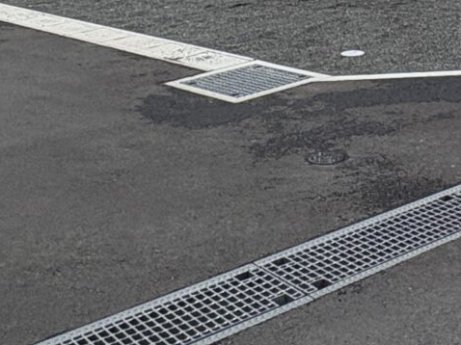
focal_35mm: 75
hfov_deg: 25.3
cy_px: -326
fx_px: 998
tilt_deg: +8.5
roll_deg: +2.4
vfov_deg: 15.8
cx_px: 404
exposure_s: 1/6135
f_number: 2.2
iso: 50
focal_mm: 2.22
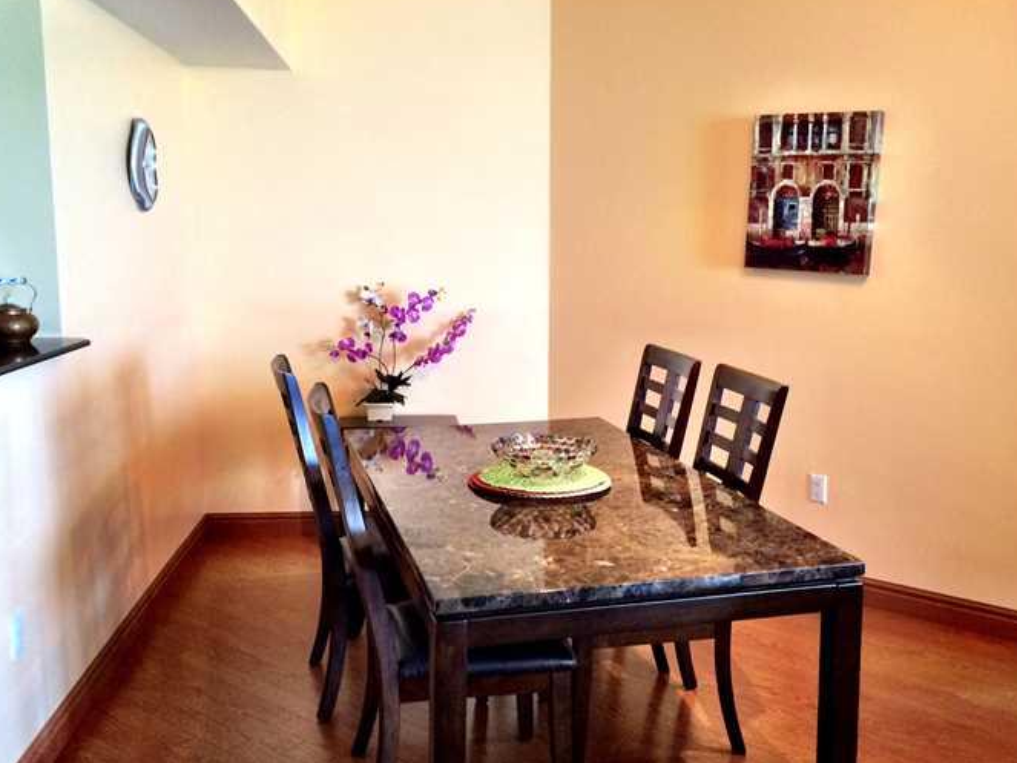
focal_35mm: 35
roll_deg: +0.5
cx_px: 548
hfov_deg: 52.6
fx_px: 1028
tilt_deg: -7.9
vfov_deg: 40.7
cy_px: 395
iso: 160
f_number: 2.2
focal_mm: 4.15
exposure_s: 1/30
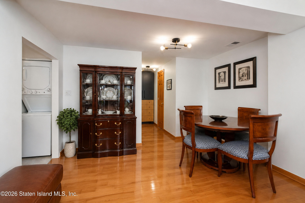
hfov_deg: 100.4
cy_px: 102
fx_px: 127
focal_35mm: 15
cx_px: 152
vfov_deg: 77.3
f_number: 7.1
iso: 1600
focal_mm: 10
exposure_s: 1/60
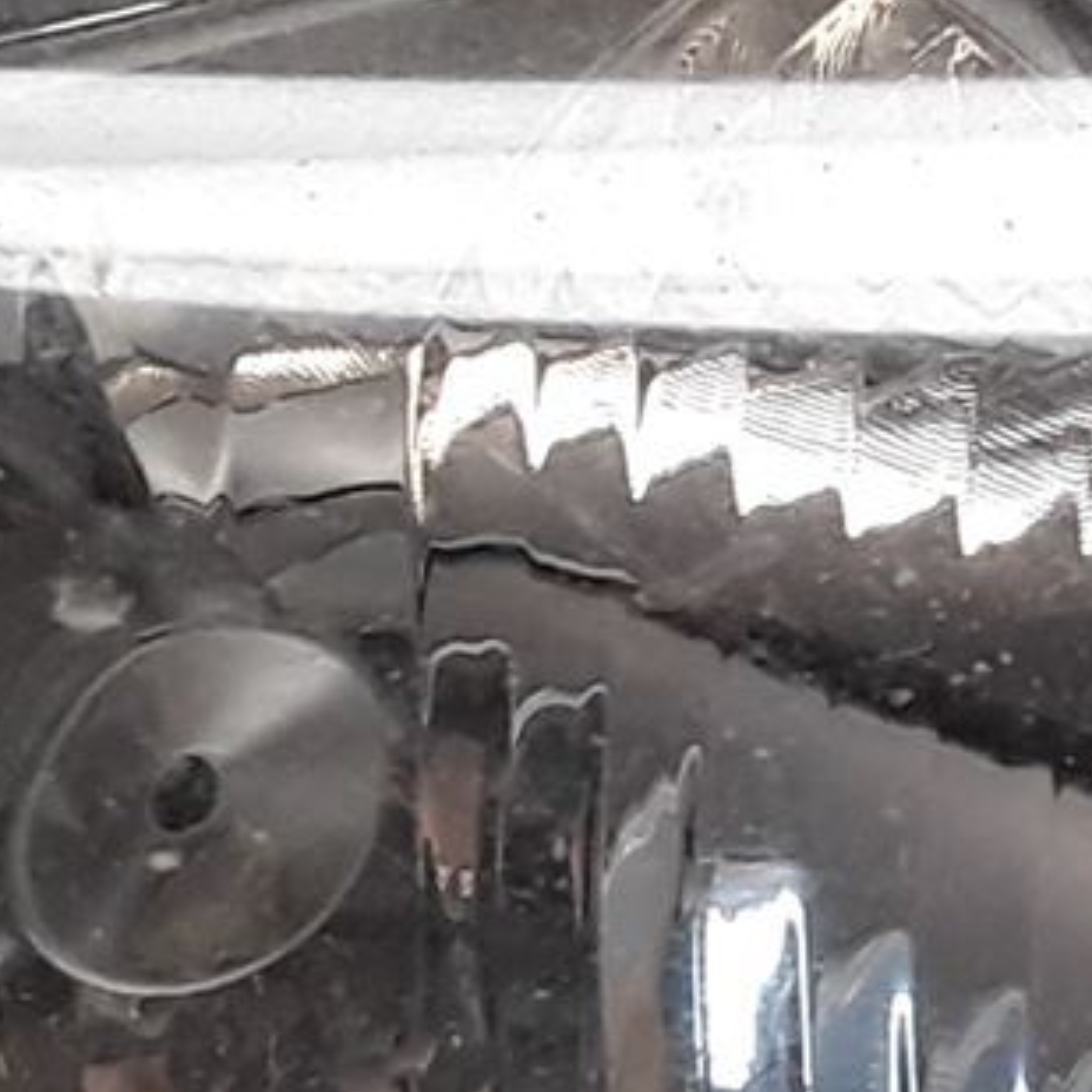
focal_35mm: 164
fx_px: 5853
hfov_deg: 10.1
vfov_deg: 10.6
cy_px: 1035
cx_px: 1869
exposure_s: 1/100
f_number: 1.9
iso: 64
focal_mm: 2.91
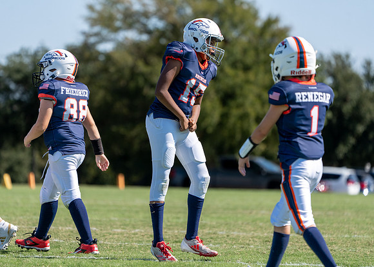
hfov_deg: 6.1
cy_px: 135
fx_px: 3520
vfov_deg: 4.3
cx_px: 173
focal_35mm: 331
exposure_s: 1/2000
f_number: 5.6
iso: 250
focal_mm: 312
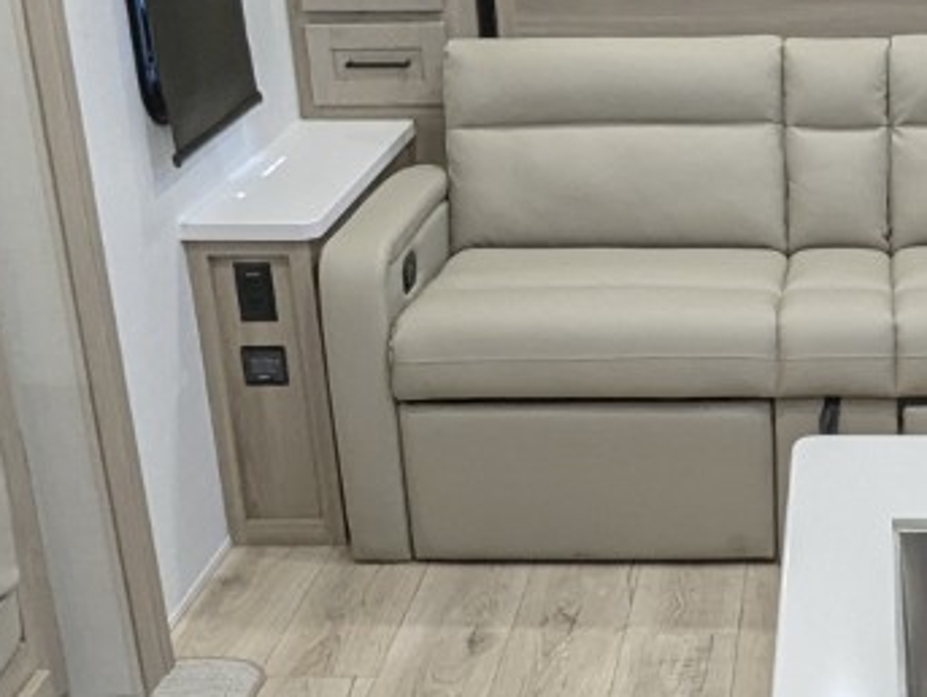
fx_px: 1742
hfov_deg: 28.9
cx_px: 791
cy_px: 411
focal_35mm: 65
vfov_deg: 22.6
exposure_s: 1/95
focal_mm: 2.35
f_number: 2.2
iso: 203
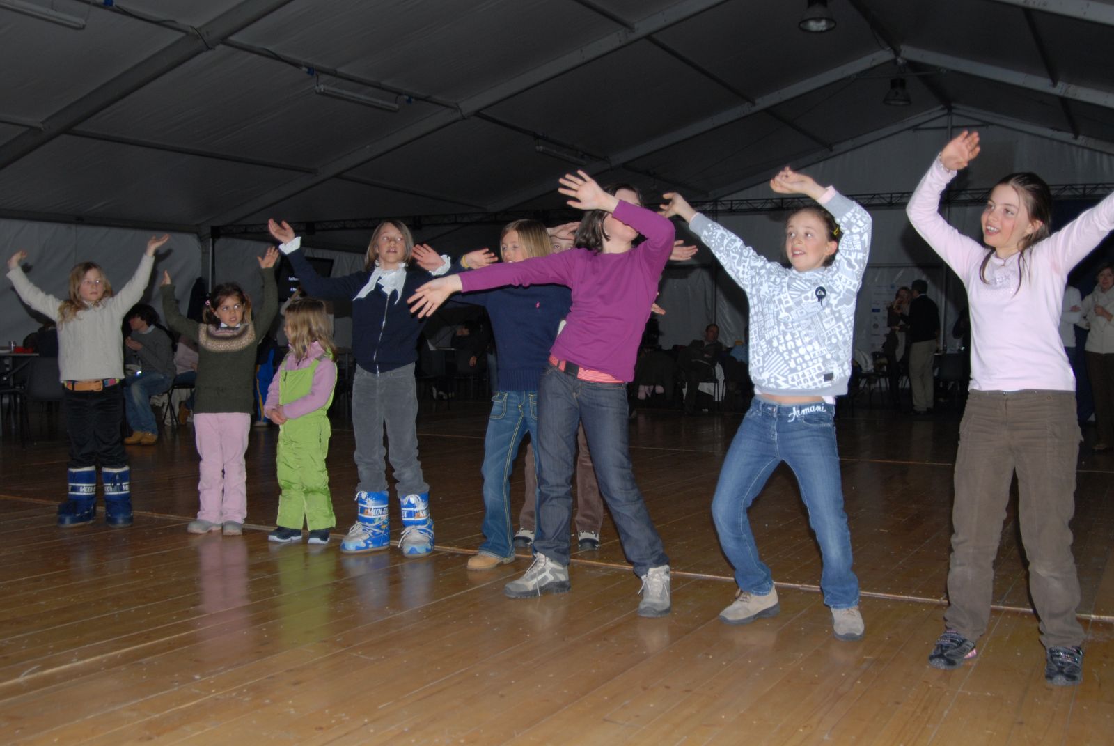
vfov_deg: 37.0
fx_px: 1115
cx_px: 557
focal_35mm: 36
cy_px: 373
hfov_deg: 53.1
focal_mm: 24
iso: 250
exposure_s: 1/60
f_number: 3.5
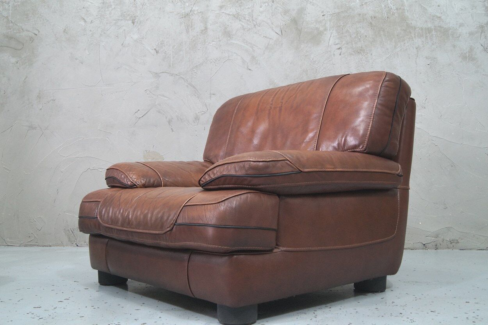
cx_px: 244
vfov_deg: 34.2
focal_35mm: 39
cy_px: 162
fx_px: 528
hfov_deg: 49.6
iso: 400
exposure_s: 1/13
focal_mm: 26
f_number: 8
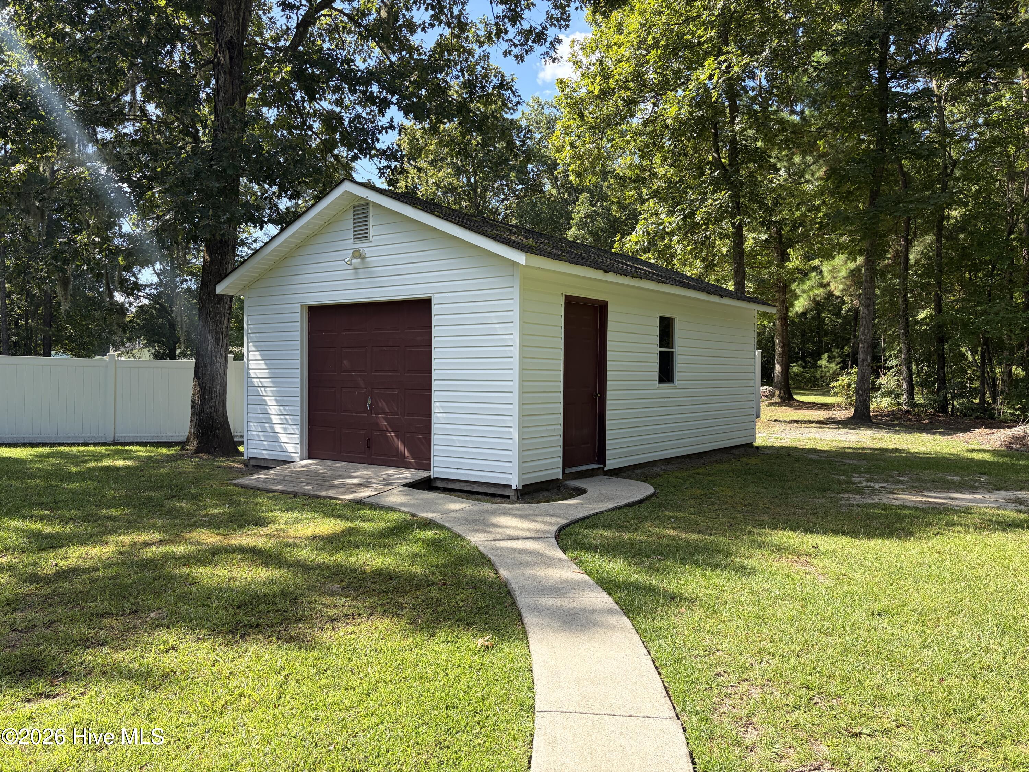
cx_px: 514
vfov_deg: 53.1
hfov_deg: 67.3
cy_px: 386
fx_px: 773
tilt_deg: -0.5
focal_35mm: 26
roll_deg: -0.3
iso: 50
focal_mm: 5.96
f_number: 1.6
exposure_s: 1/933
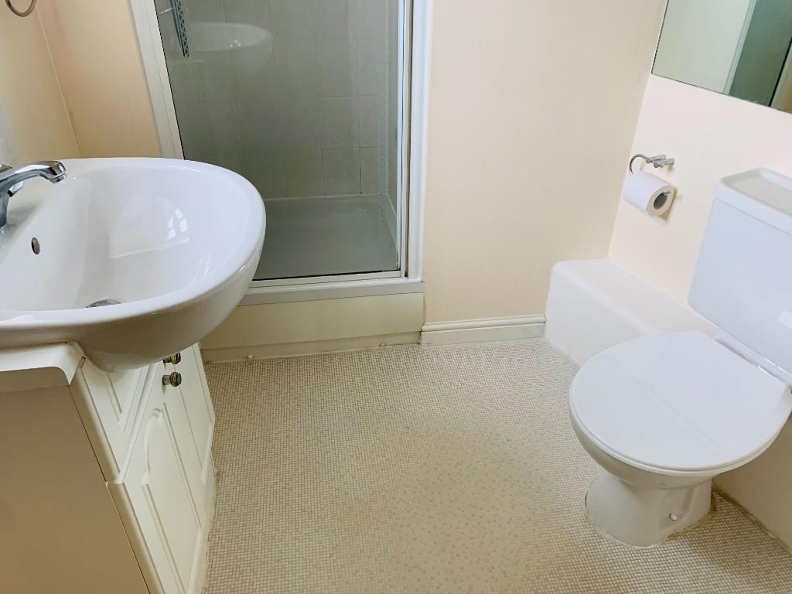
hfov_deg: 67.3
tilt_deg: -35.2
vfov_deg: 53.1
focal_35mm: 26
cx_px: 396
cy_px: 297
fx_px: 595
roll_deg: -0.1
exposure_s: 1/87
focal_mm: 4.25
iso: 100
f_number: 1.8
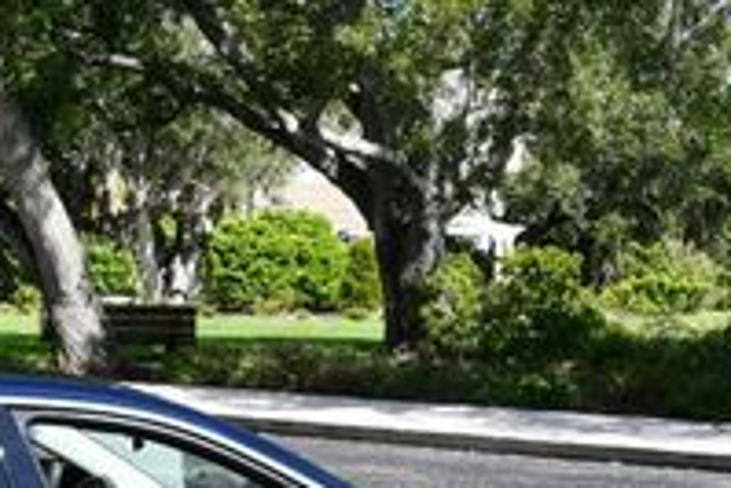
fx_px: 3129
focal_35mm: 154
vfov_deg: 8.9
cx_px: -158
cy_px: 371
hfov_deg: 13.0
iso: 160
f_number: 8
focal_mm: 24
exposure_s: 1/250
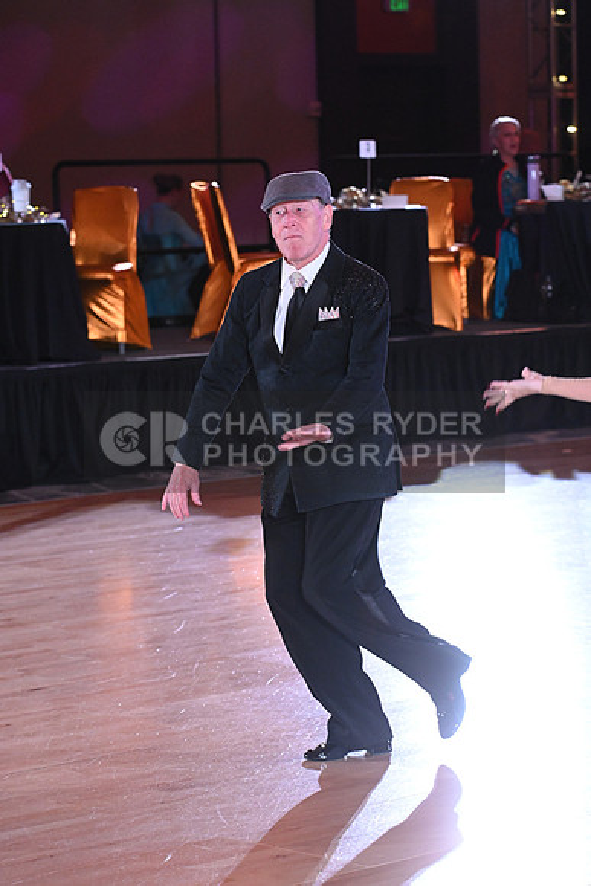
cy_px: 443
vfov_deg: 16.8
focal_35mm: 122
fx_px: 3002
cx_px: 296
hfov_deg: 11.2
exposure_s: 1/400
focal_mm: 122
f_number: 5.6
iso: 5000
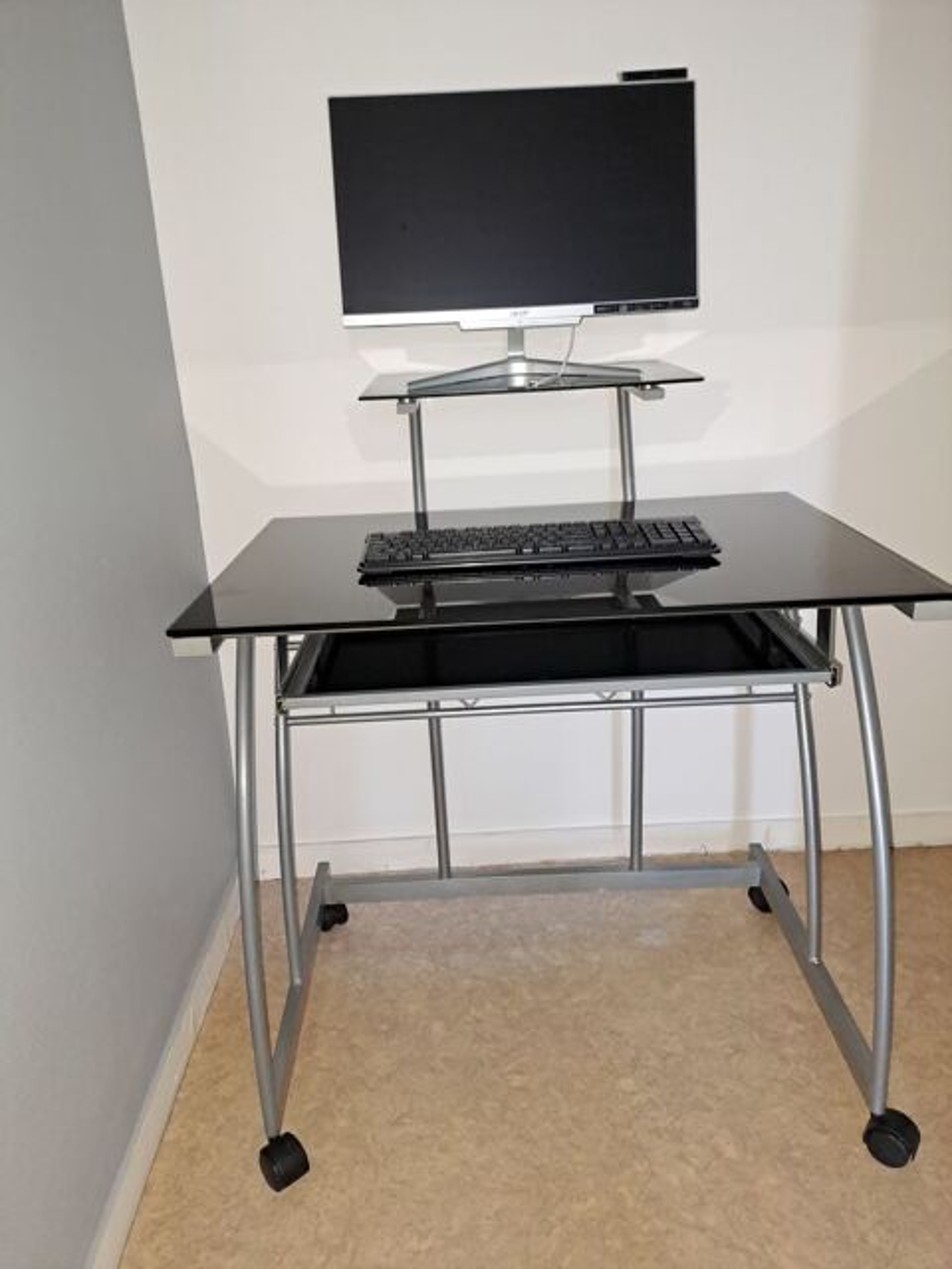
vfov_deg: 69.4
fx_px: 917
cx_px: 476
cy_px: 634
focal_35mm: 25
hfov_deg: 54.9
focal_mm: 4.65
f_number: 1.8
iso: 320
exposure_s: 1/25
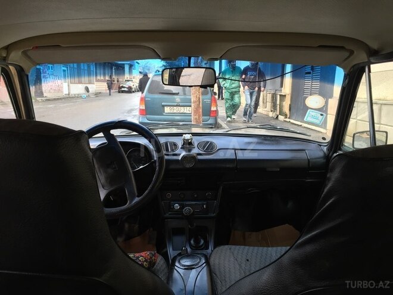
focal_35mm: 29
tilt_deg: -9.5
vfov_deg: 48.2
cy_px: 148
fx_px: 329
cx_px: 196
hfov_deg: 61.7
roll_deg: +0.1
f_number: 2.2
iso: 50
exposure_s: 1/100
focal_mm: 4.15
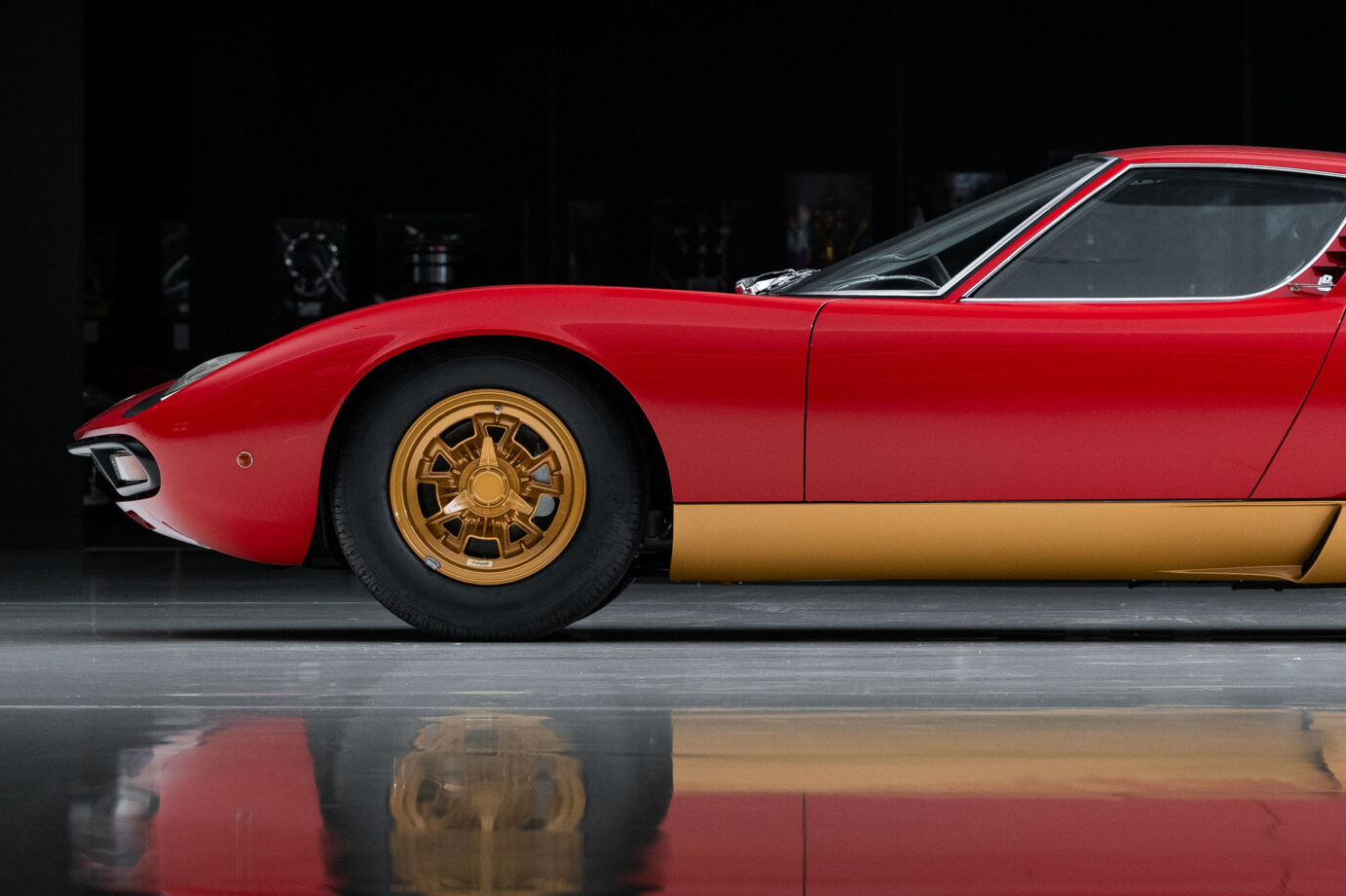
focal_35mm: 250
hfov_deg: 8.2
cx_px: 1045
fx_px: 9345
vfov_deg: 5.5
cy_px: 520
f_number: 6.3
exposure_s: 1/200
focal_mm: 135
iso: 400
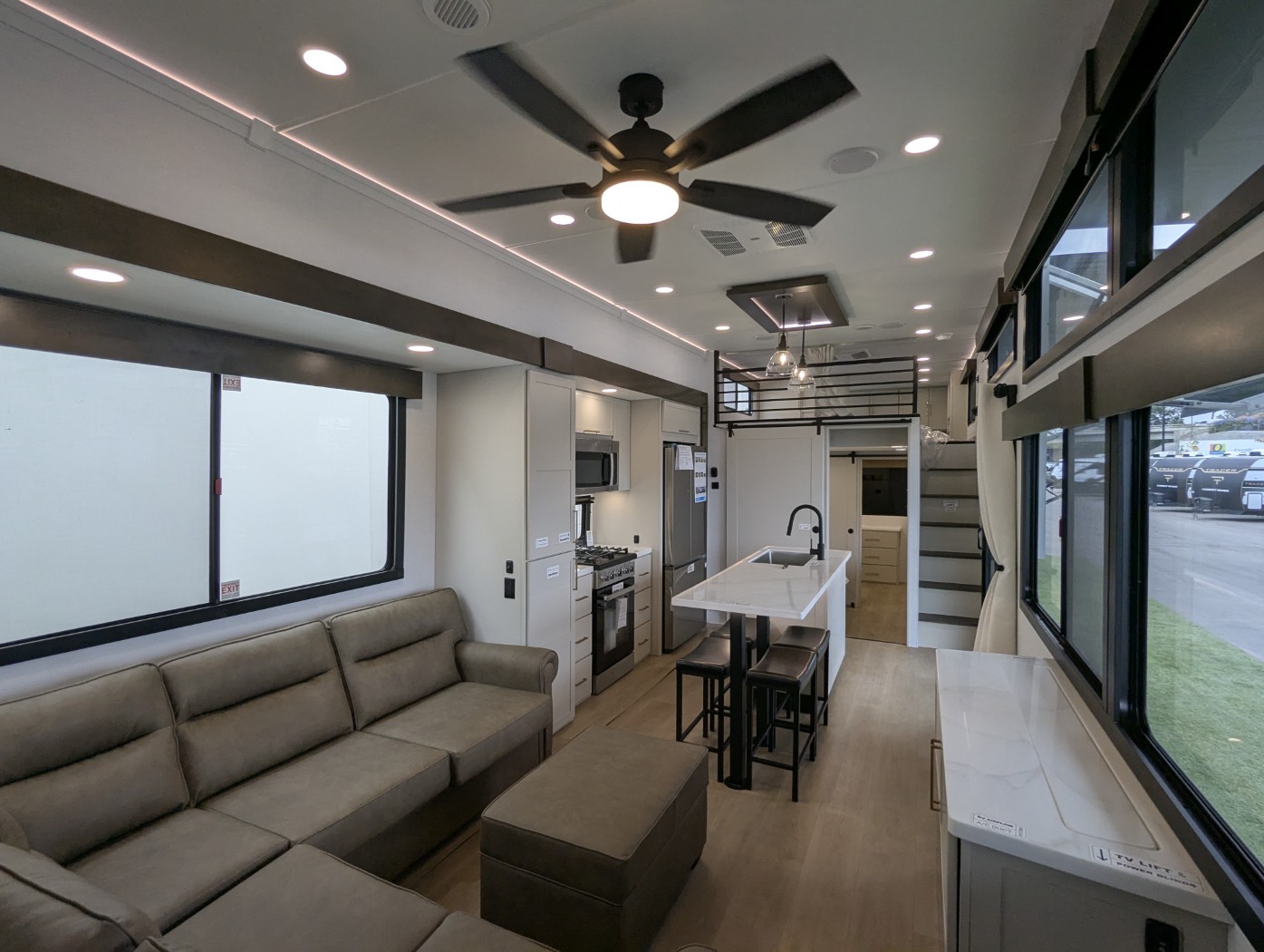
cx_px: 632
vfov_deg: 78.2
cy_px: 476
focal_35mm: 16
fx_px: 585
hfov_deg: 94.4
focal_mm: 2.35
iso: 57
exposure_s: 1/158
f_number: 2.2
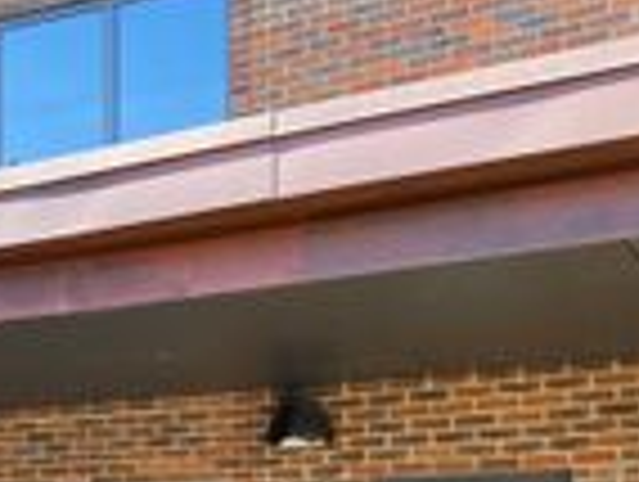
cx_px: 4
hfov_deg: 25.4
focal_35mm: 73
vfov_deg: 19.2
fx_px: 1350
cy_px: 554
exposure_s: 1/502
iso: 32
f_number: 1.8
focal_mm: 4.25
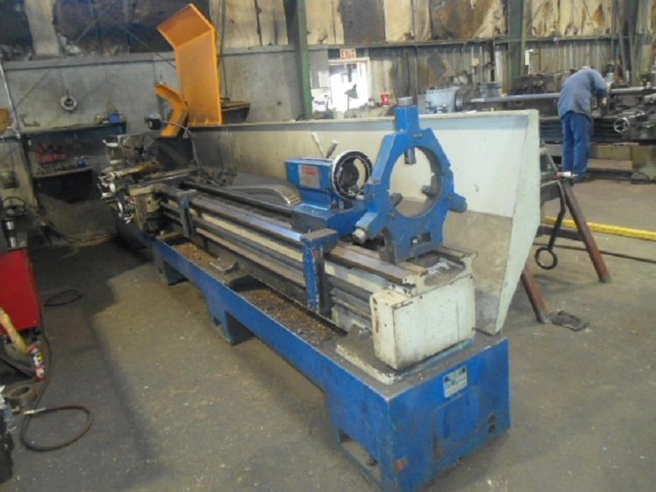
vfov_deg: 53.1
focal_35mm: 26
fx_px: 493
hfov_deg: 67.3
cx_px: 328
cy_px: 246
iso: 400
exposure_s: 1/30
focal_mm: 4.7
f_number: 2.8
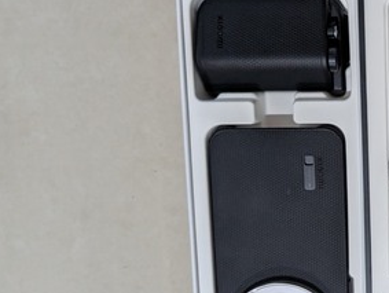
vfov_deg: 24.1
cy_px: 169
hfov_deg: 28.2
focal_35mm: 61
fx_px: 686
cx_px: 449
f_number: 1.68
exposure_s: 1/120
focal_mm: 6.9
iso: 113
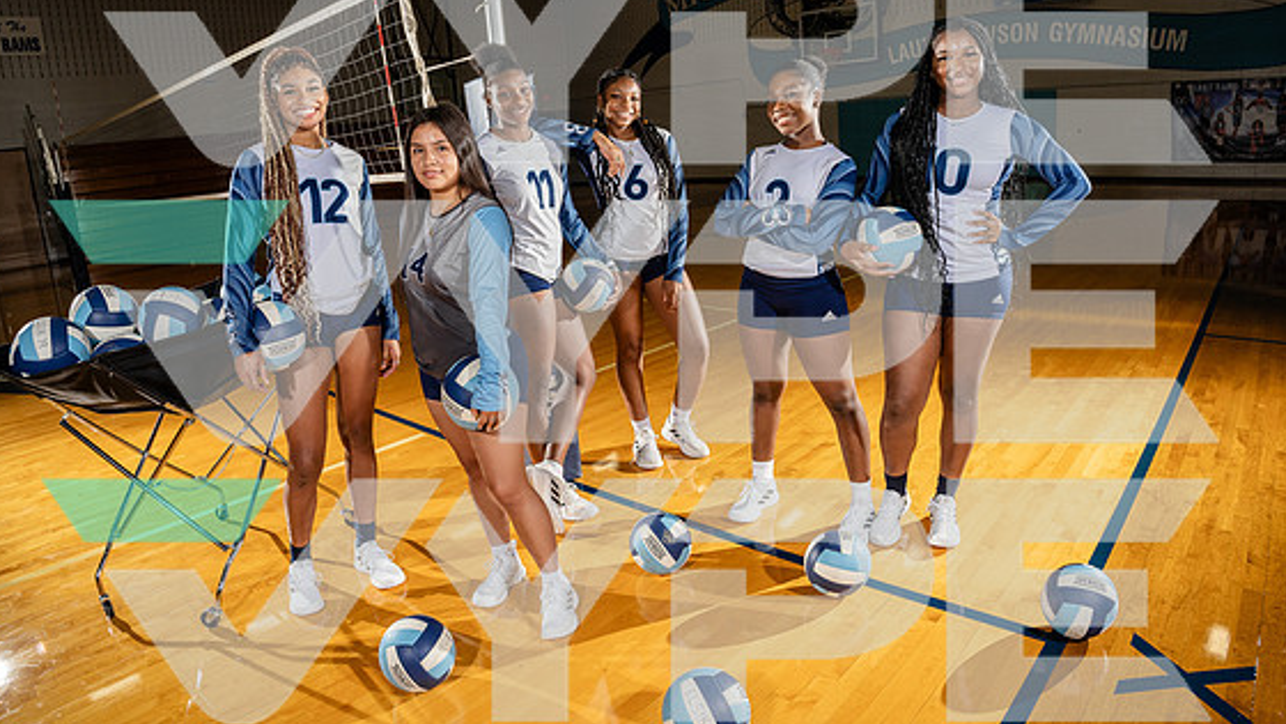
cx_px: 634
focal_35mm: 22
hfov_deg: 81.2
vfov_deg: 51.4
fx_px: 750
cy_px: 329
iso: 500
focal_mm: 20
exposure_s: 1/250
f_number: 8
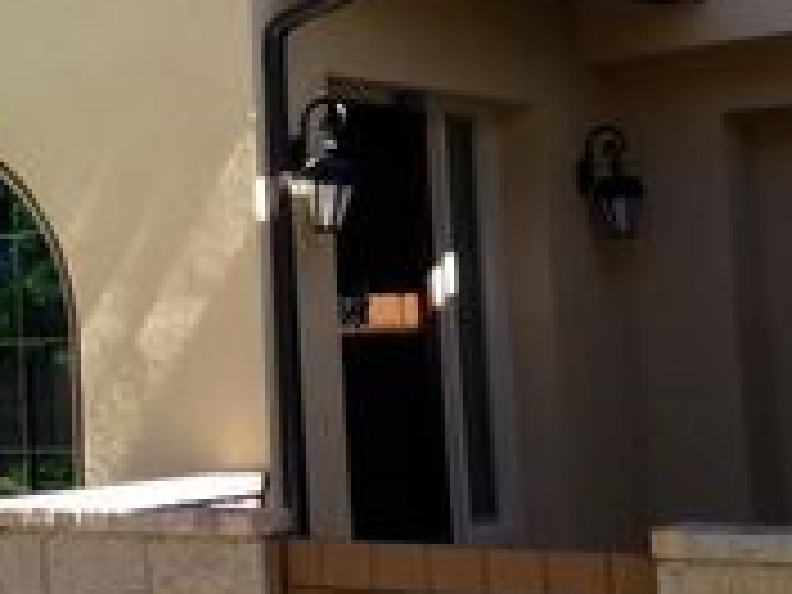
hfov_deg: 20.4
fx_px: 2151
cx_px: 54
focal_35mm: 94
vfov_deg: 15.7
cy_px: 164
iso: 50
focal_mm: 4.12
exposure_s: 1/516
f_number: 2.4
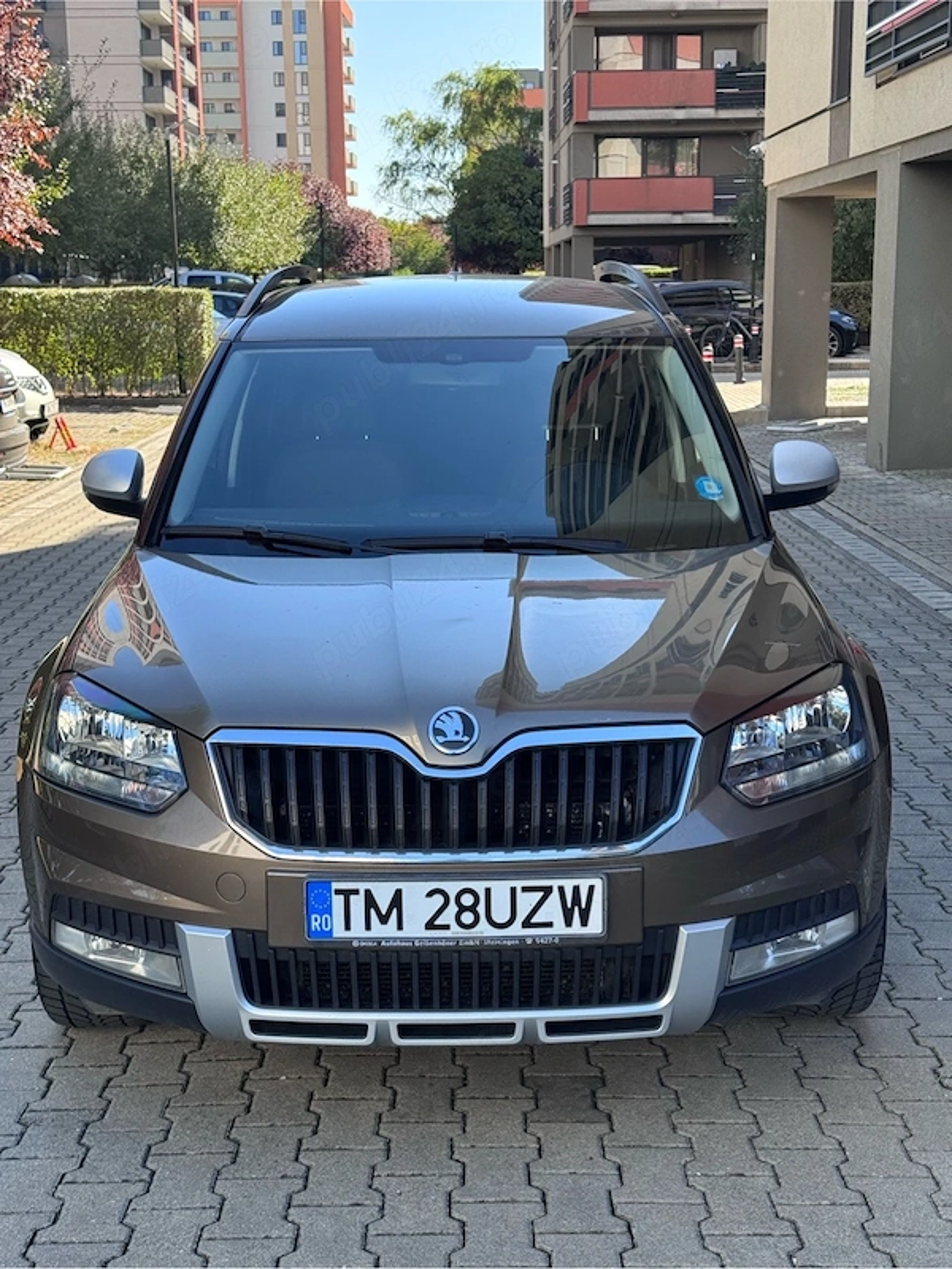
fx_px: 1760
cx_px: 476
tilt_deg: -10.5
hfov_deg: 30.3
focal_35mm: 48
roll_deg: +0.8
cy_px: 634
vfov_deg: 39.7
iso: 64
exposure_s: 1/664
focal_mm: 6.76
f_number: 1.78
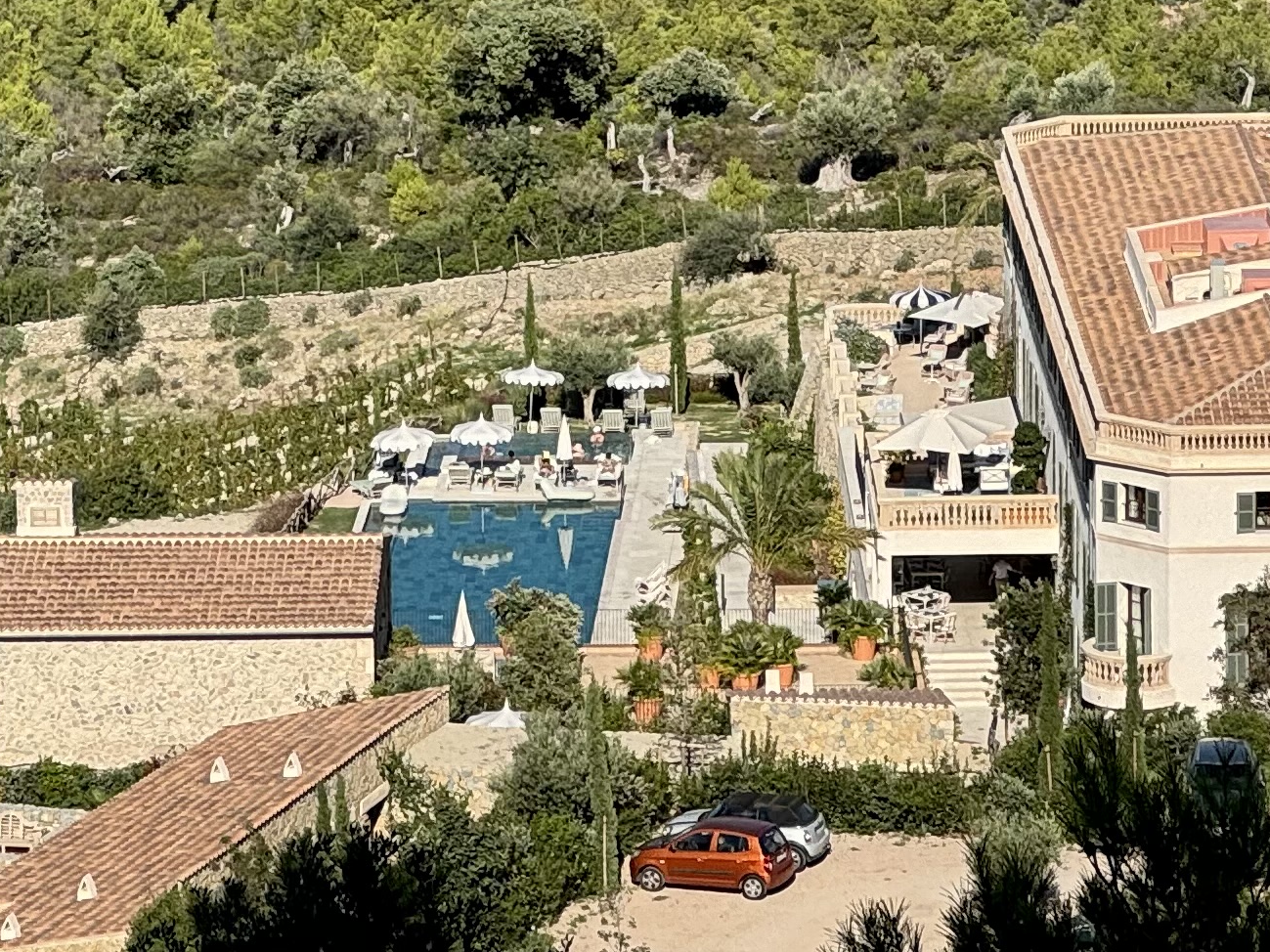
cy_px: -400
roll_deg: +1.3
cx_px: 475
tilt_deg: -7.1
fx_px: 8768
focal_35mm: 239
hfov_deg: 8.3
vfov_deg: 6.2
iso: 25
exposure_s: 1/769
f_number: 2.8
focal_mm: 9
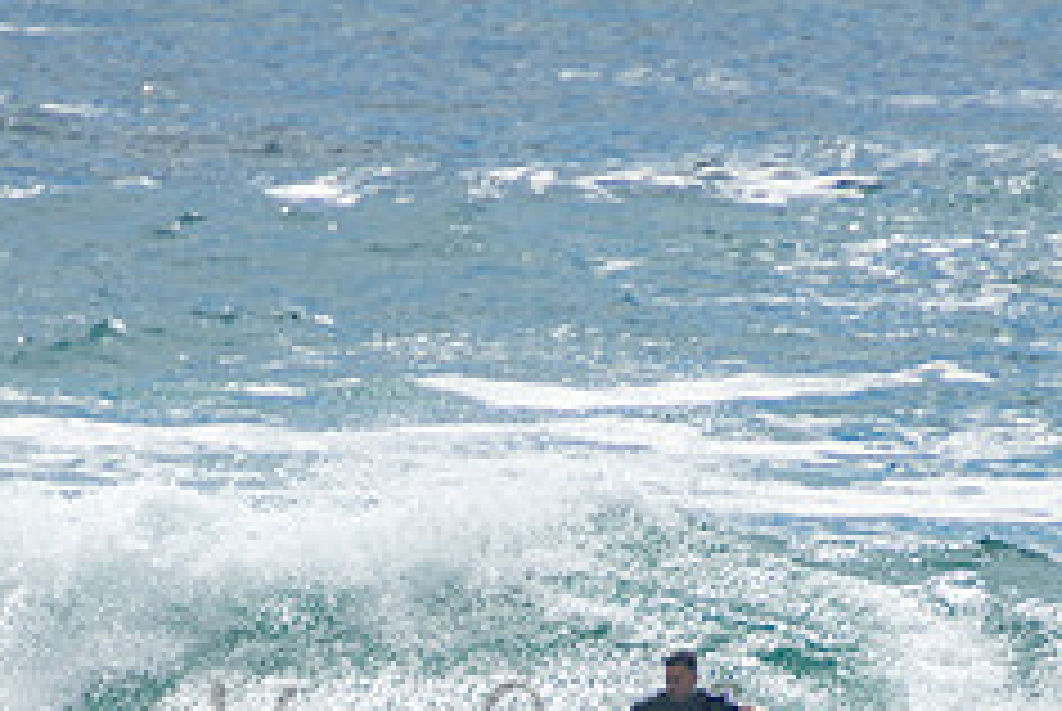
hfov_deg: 1.4
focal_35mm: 1474
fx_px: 43536
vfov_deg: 0.9
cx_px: 675
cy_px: 713
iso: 140
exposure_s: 1/1250
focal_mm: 400
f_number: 5.6
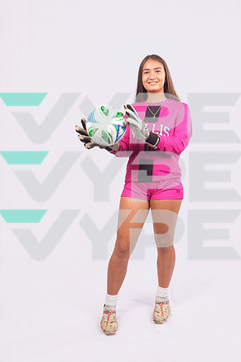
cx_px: 122
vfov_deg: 54.4
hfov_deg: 37.8
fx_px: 352
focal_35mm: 35
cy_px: 177
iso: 160
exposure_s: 1/200
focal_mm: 34
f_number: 7.1
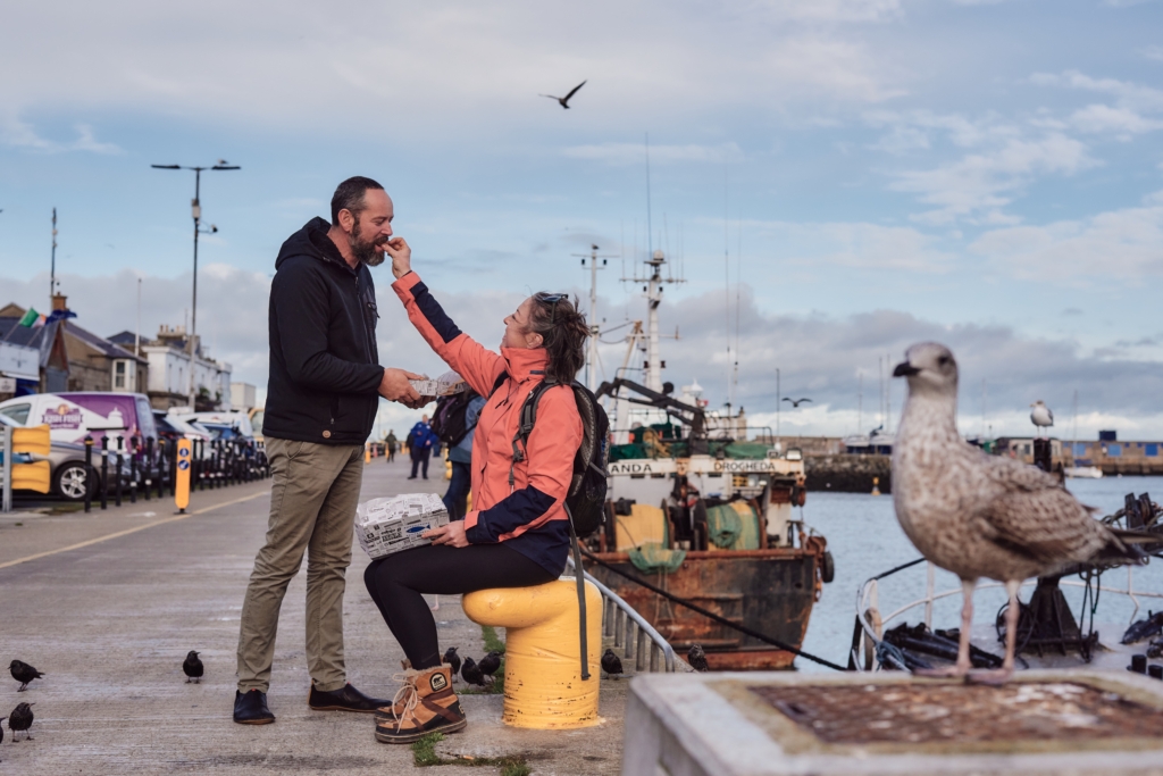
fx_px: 1615
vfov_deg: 27.0
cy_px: 388
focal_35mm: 50
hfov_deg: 39.6
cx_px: 582
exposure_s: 1/4000
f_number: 5
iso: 640
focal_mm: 50
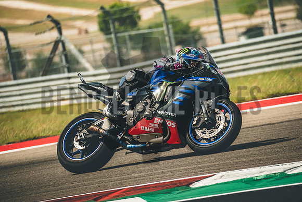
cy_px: 101
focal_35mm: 413
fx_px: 3468
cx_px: 151
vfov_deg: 3.3
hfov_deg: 5.0
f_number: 5
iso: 500
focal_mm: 261.2
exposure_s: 1/1600
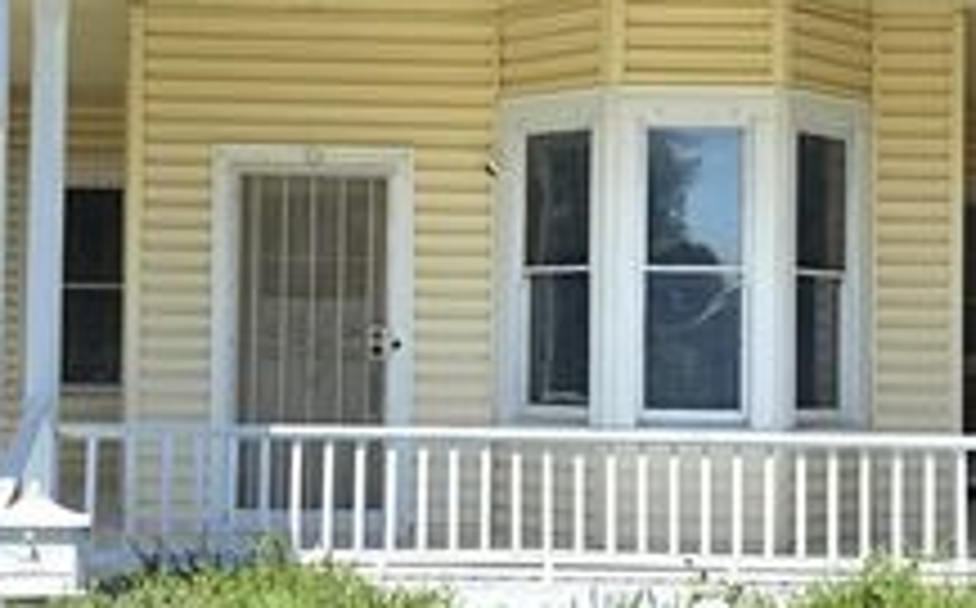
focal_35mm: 72
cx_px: 522
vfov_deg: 18.0
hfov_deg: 28.6
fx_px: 1913
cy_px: 288
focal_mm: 6.3
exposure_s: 1/3512
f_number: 1.7
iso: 80
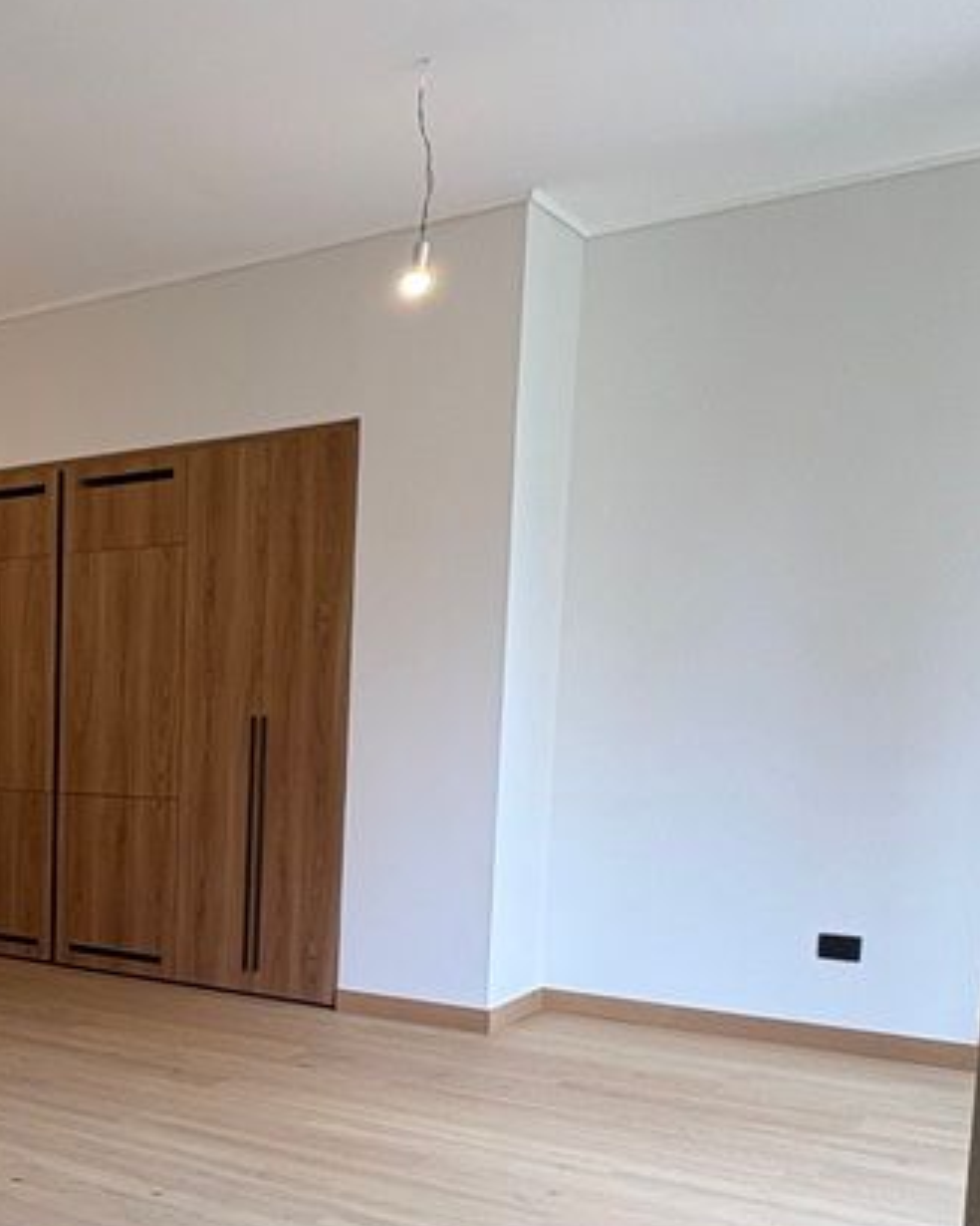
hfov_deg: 30.8
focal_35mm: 40
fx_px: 1450
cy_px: 846
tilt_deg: -5.8
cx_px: -233
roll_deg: +0.0
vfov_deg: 44.9
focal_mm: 2.22
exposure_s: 1/99
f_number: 2.2
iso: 125
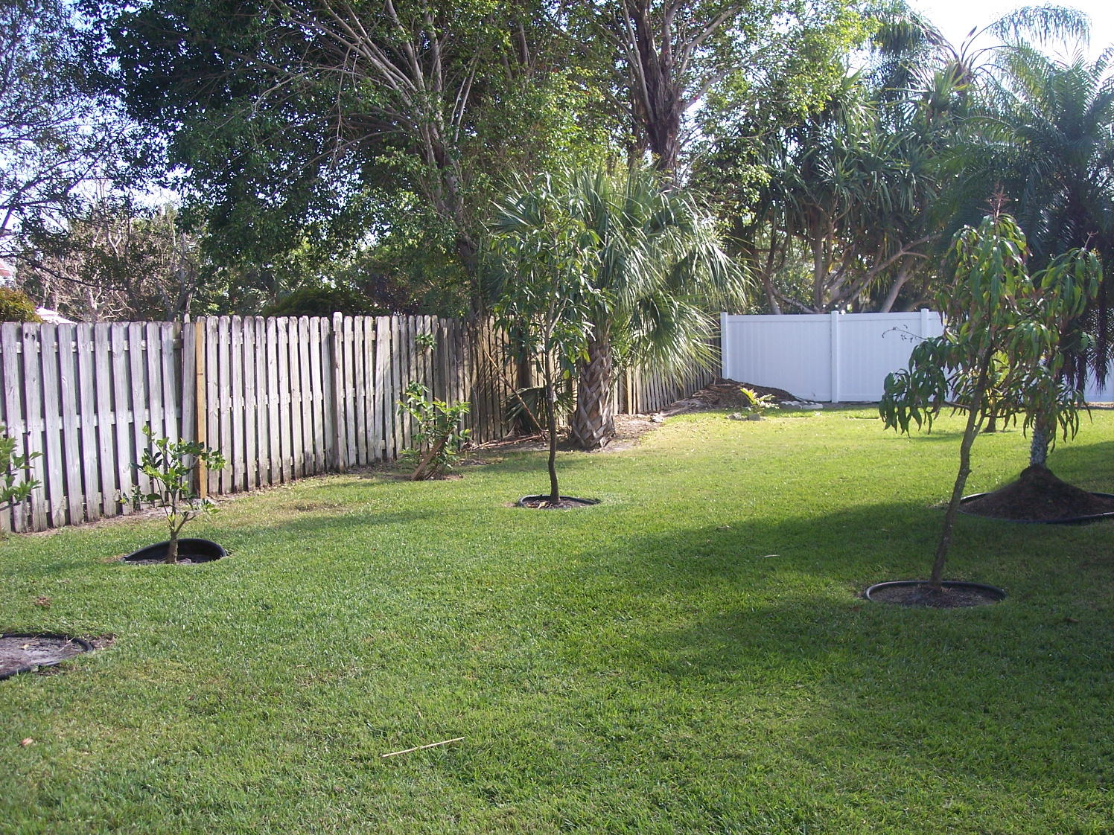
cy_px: 418
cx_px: 557
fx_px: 1255
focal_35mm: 39
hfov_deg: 47.9
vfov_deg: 36.8
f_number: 3.4
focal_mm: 8
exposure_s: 1/250
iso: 100
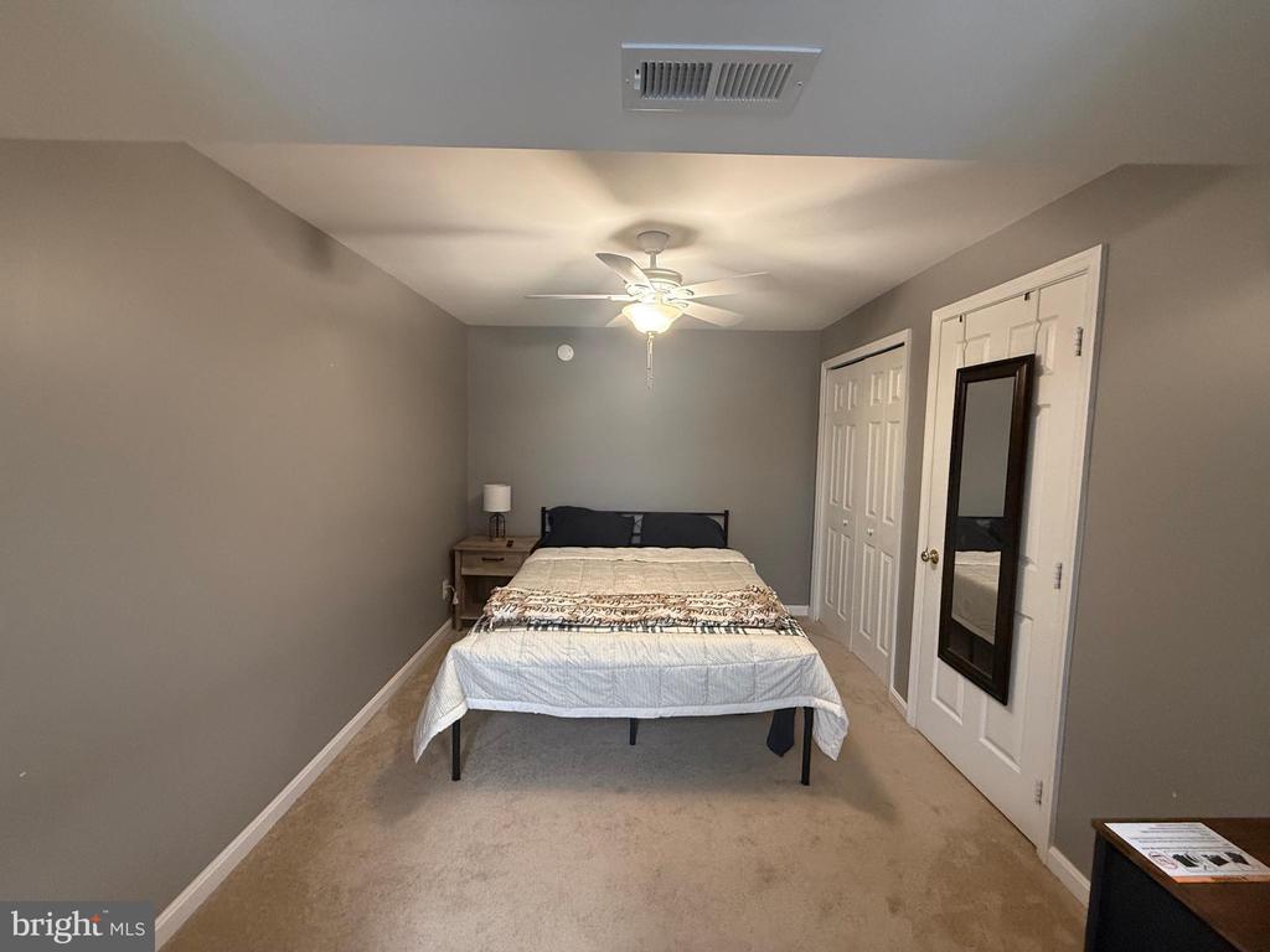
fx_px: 514
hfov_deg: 102.1
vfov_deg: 85.7
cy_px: 476
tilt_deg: -5.4
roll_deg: -0.6
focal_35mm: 14
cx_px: 635
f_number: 2.2
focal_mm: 2.22
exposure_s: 1/60
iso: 400
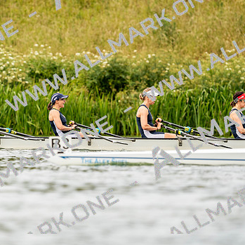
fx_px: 5445
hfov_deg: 2.6
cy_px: 113
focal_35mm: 680
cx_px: 92
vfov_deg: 2.6
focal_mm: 481
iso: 320
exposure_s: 1/2000
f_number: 6.3
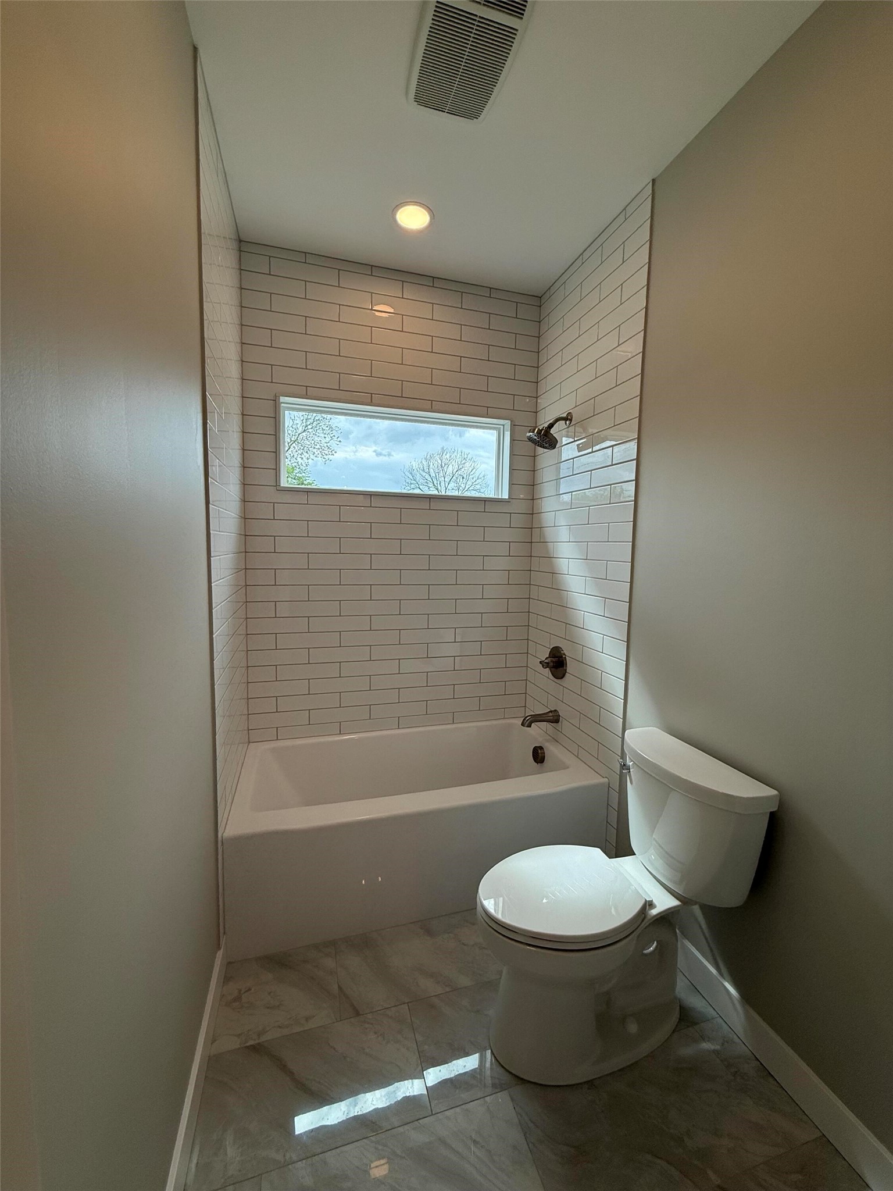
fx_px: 482
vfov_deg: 102.1
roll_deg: -1.2
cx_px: 446
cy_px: 596
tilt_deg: -4.9
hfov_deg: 85.7
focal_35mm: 14
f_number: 2.2
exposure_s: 1/433
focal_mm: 2.22
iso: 64
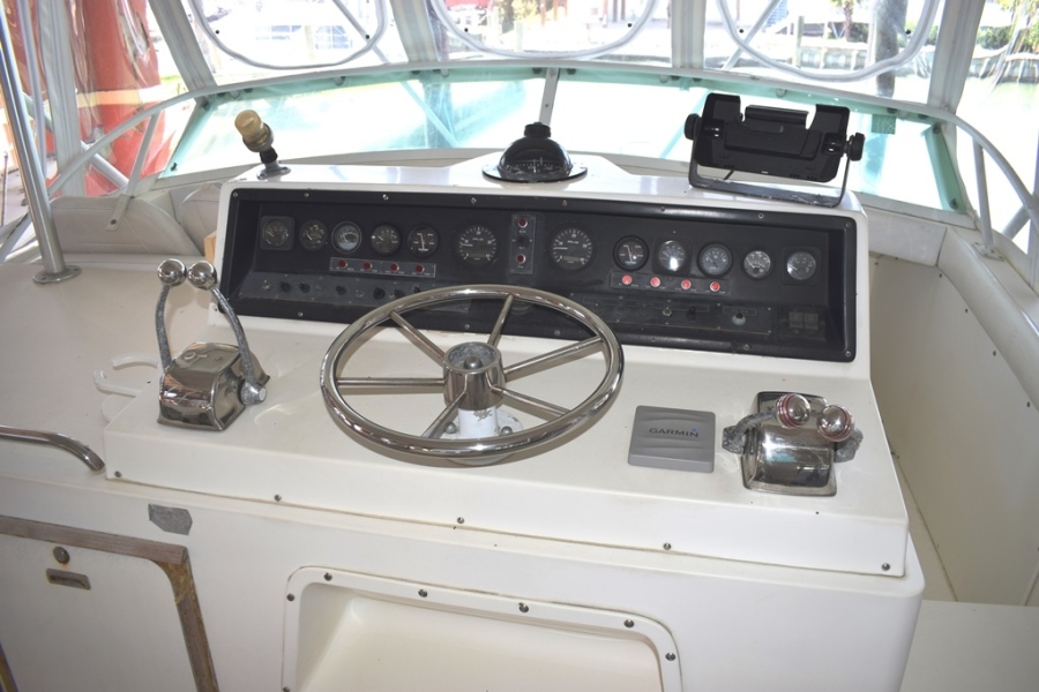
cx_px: 520
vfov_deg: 47.9
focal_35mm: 27
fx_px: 779
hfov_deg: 67.4
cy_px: 346
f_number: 5.6
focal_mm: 18
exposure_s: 1/125
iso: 180
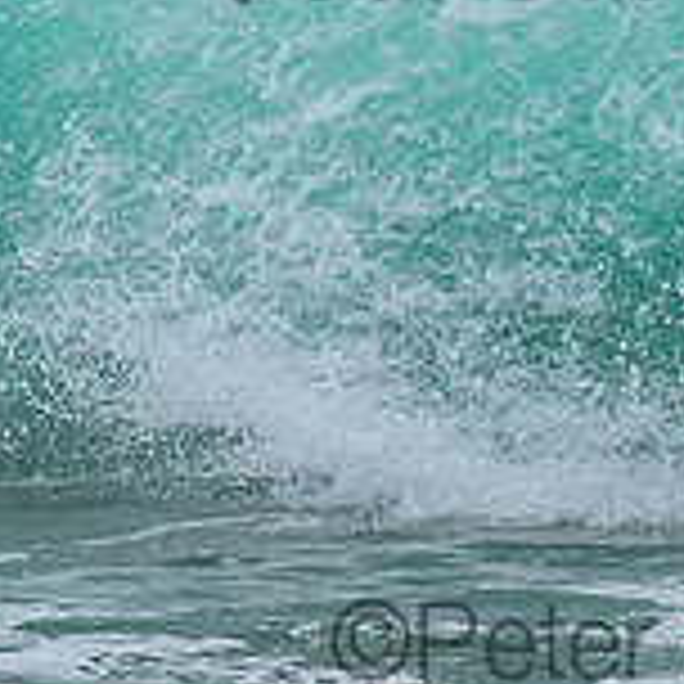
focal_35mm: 1783
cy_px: -118
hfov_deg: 1.0
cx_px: 950
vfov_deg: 1.0
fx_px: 39860
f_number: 9
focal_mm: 400
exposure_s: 1/2000
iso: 500
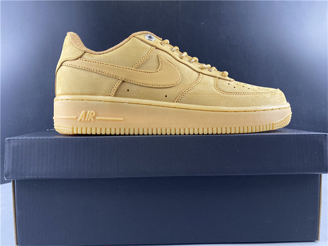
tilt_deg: -2.3
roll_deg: +0.7
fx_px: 246
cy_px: 123
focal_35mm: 26
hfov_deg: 67.3
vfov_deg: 53.1
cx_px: 164
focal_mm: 4.25
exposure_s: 1/100
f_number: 1.8
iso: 125
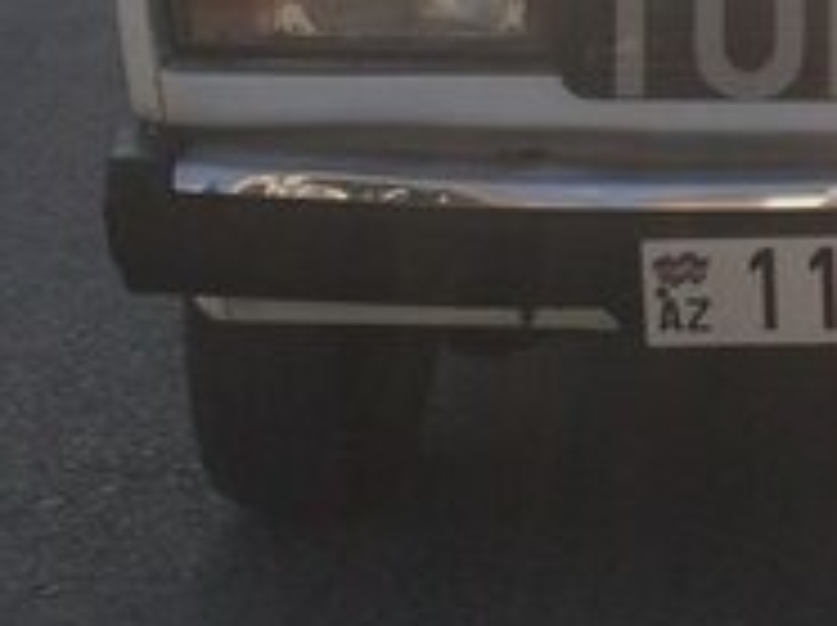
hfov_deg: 18.0
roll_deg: +0.0
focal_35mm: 103
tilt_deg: -16.0
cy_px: 29
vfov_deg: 14.2
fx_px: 2487
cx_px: 1040
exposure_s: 1/1709
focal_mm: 4.15
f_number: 2.2
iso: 32
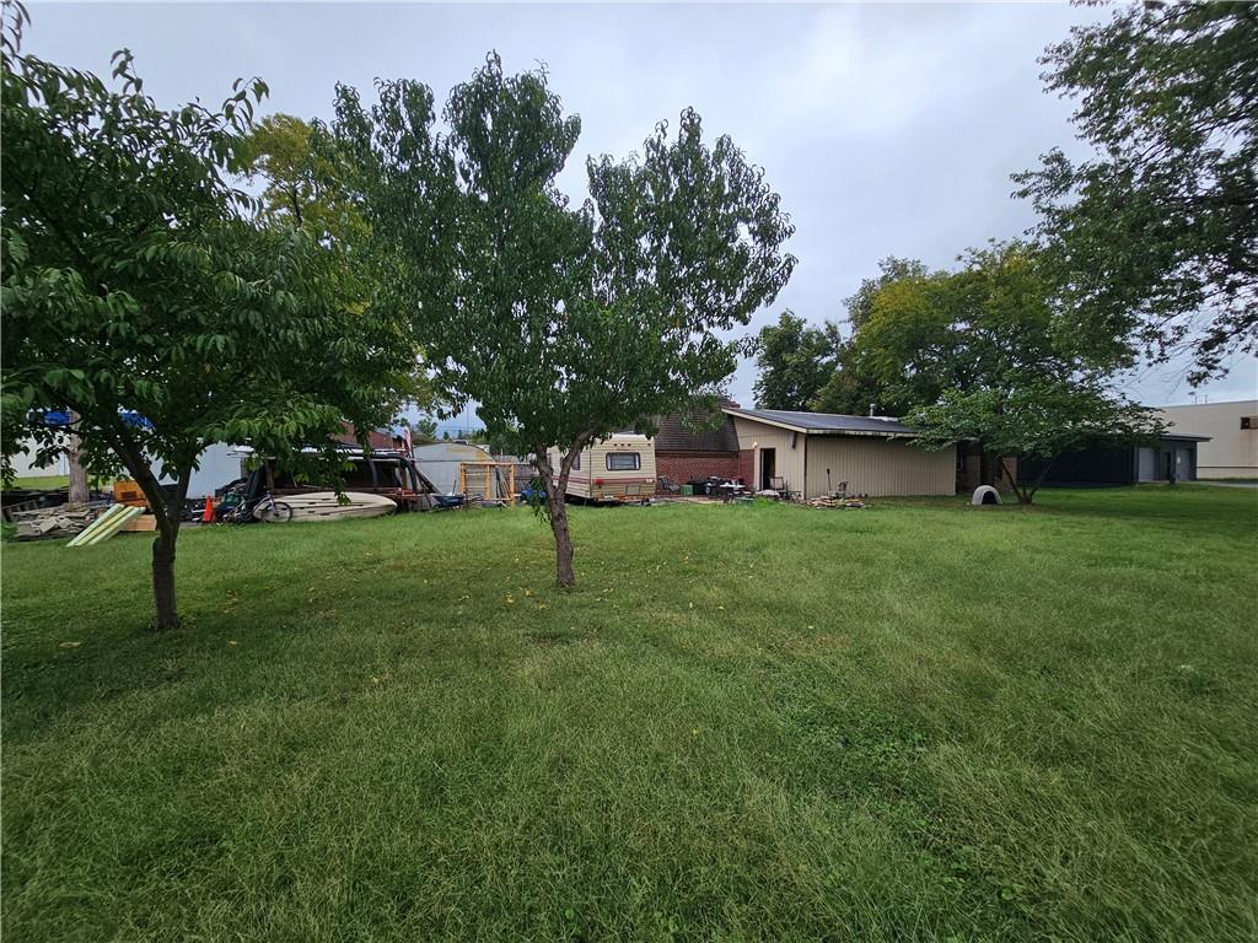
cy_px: 472
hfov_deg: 106.2
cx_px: 629
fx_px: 472
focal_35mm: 13
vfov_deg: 89.9
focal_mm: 2.2
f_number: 2.2
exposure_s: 1/2265
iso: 50
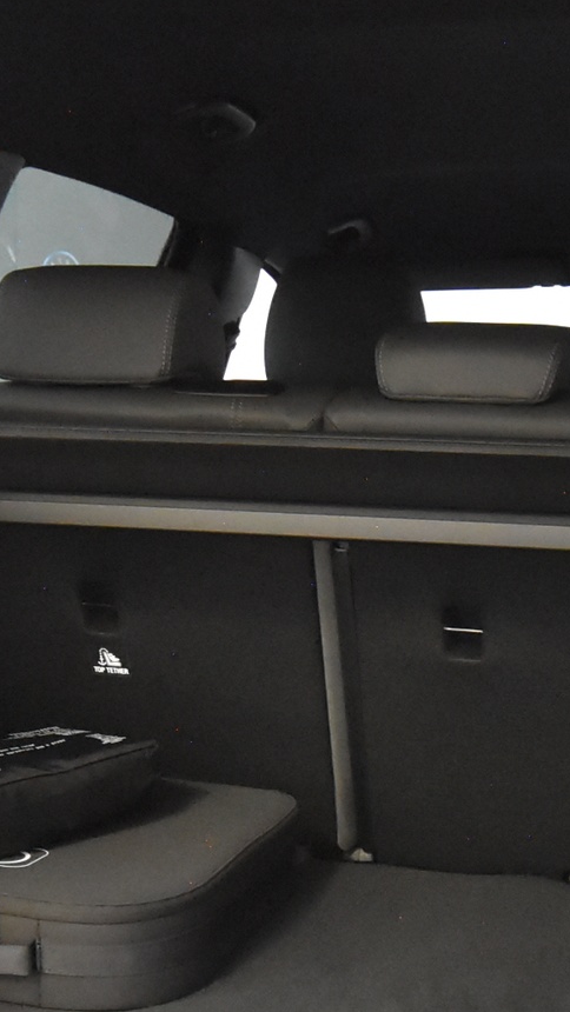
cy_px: 821
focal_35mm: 64
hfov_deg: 18.8
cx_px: 332
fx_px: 1719
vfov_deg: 31.9
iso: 6400
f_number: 4.8
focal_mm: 14
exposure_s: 1/60
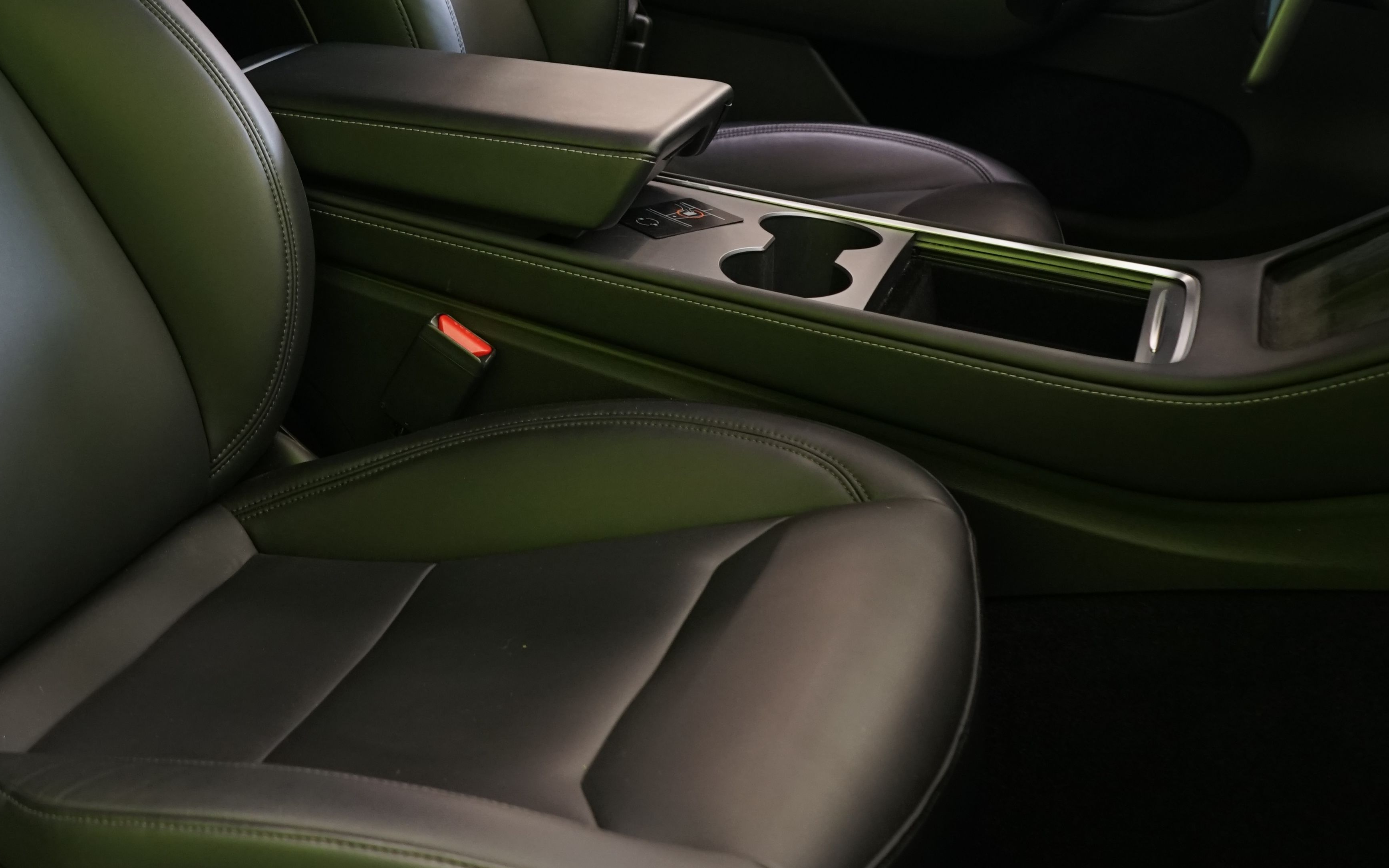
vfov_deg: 24.8
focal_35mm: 51
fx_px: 1931
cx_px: 416
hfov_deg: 38.9
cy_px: 141
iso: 1000
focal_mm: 29
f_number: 5
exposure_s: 1/20
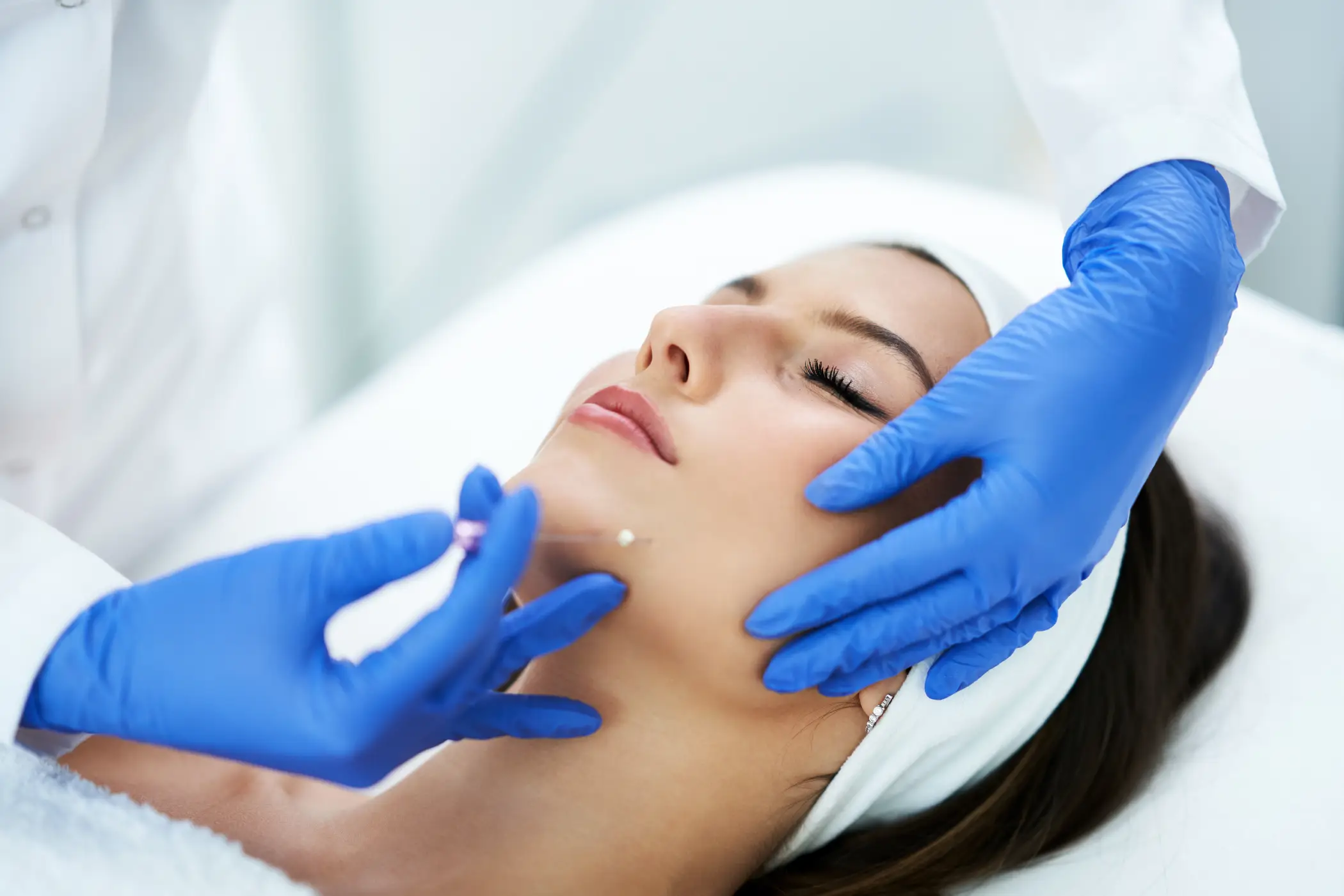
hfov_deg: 23.9
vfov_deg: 16.1
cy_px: 448
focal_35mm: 85
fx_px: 3174
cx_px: 672
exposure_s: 1/400
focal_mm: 85
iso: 400
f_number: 1.6
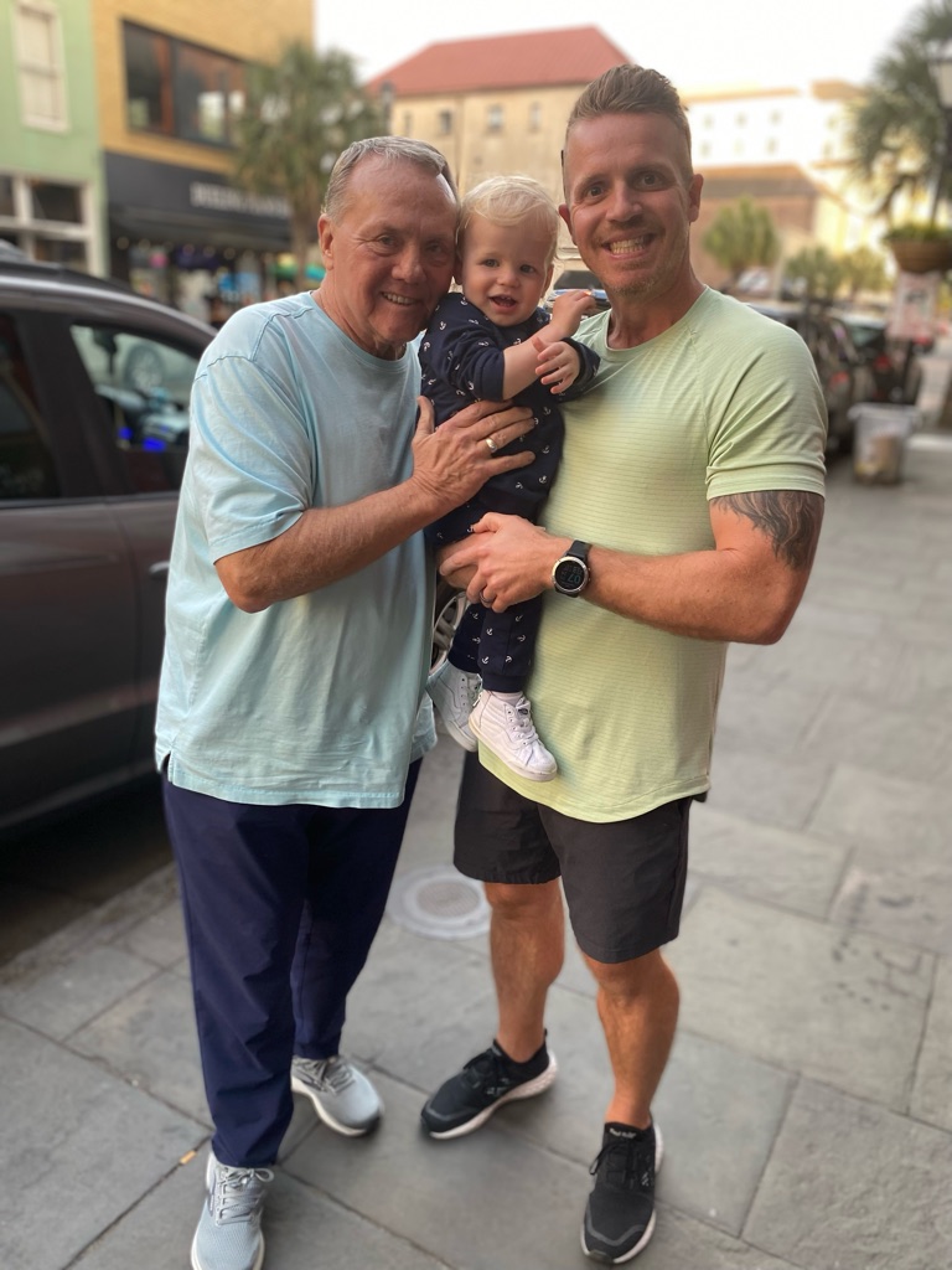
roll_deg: -2.1
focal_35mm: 26
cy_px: 635
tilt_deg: -17.8
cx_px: 476
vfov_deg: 67.3
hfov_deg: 53.1
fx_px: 953
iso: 100
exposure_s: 1/120
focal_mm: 4.25
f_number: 1.8
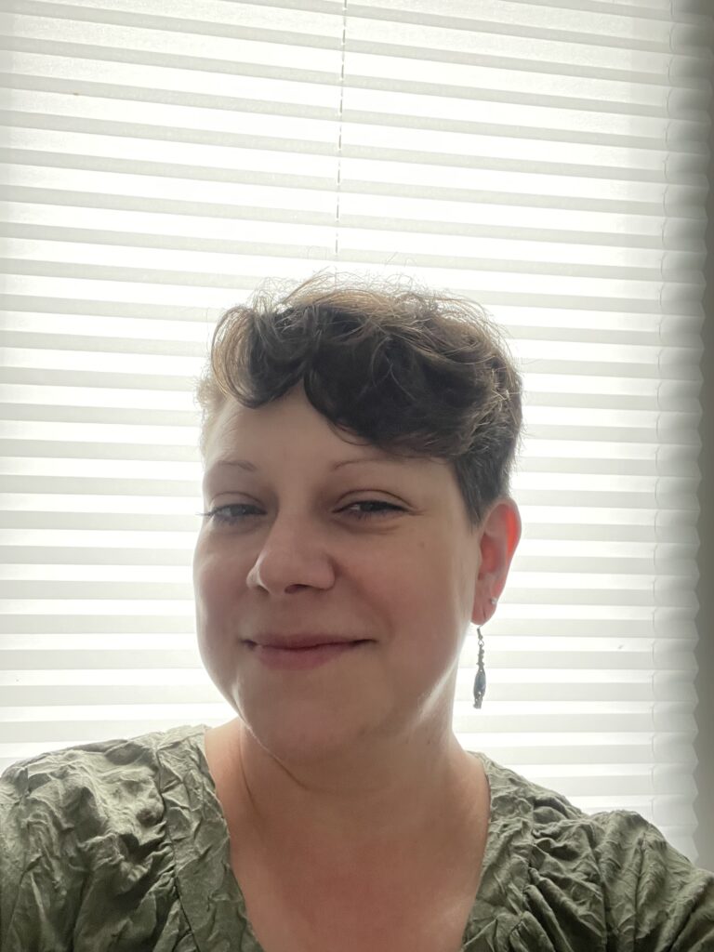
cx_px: 357
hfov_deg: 46.8
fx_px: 825
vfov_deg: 60.0
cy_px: 476
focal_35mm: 30
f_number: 2.2
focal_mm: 2.71
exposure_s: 1/46
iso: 400
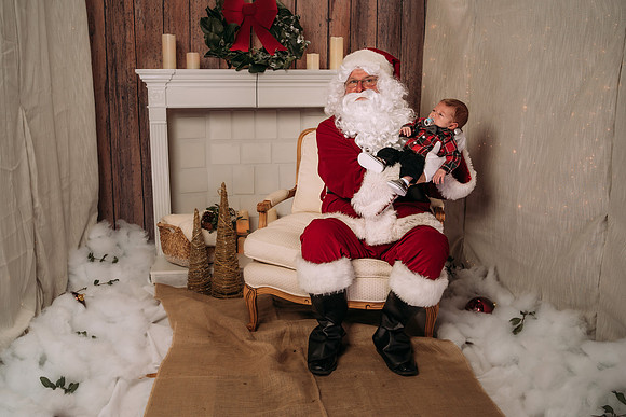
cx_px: 320
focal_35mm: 37
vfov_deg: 36.4
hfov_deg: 52.4
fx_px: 636
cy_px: 213
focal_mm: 35
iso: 100
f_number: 6.3
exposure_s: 1/100
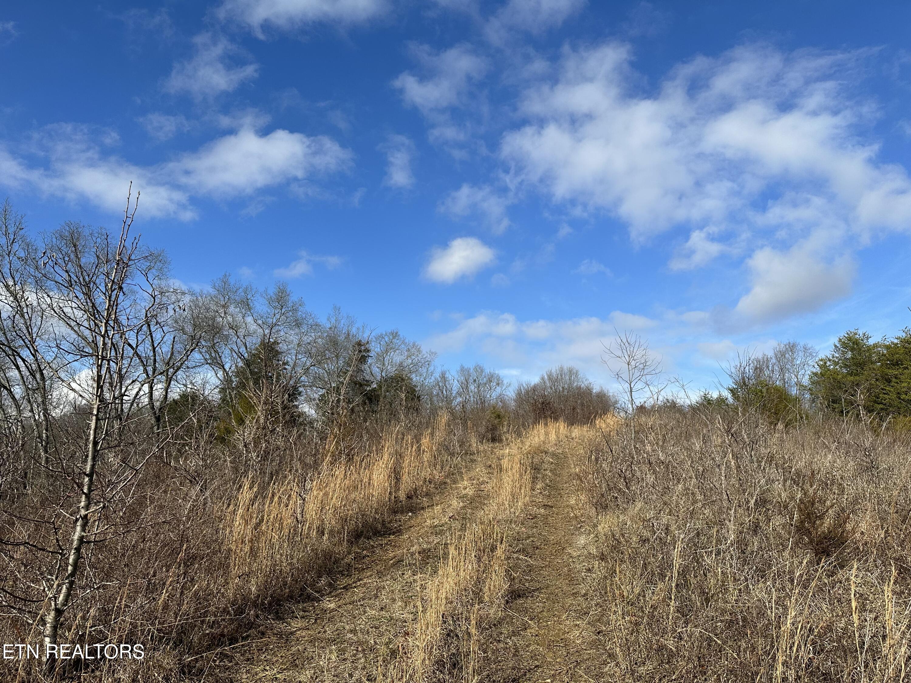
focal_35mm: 24
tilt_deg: +13.6
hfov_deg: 71.6
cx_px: 456
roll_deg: -0.9
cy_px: 342
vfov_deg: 56.8
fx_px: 632
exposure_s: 1/5263
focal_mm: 6.86
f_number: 1.78
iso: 80
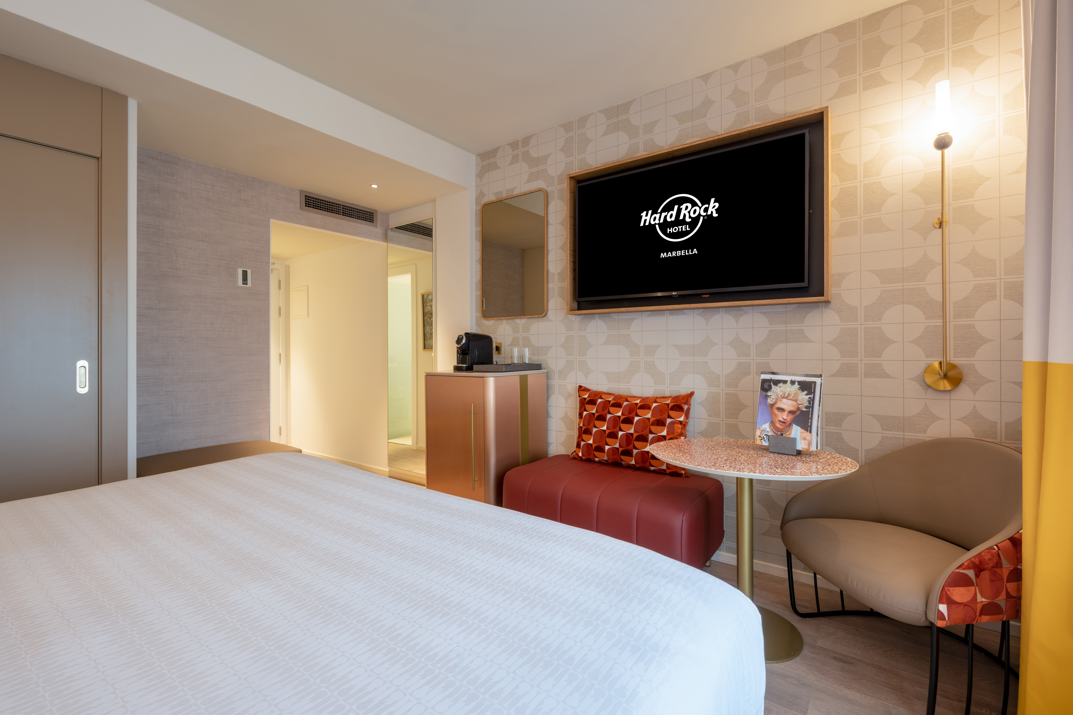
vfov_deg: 77.3
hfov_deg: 100.4
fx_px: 447
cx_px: 536
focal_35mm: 15
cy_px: 358
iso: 100
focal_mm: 15
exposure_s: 1/2.5
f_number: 10
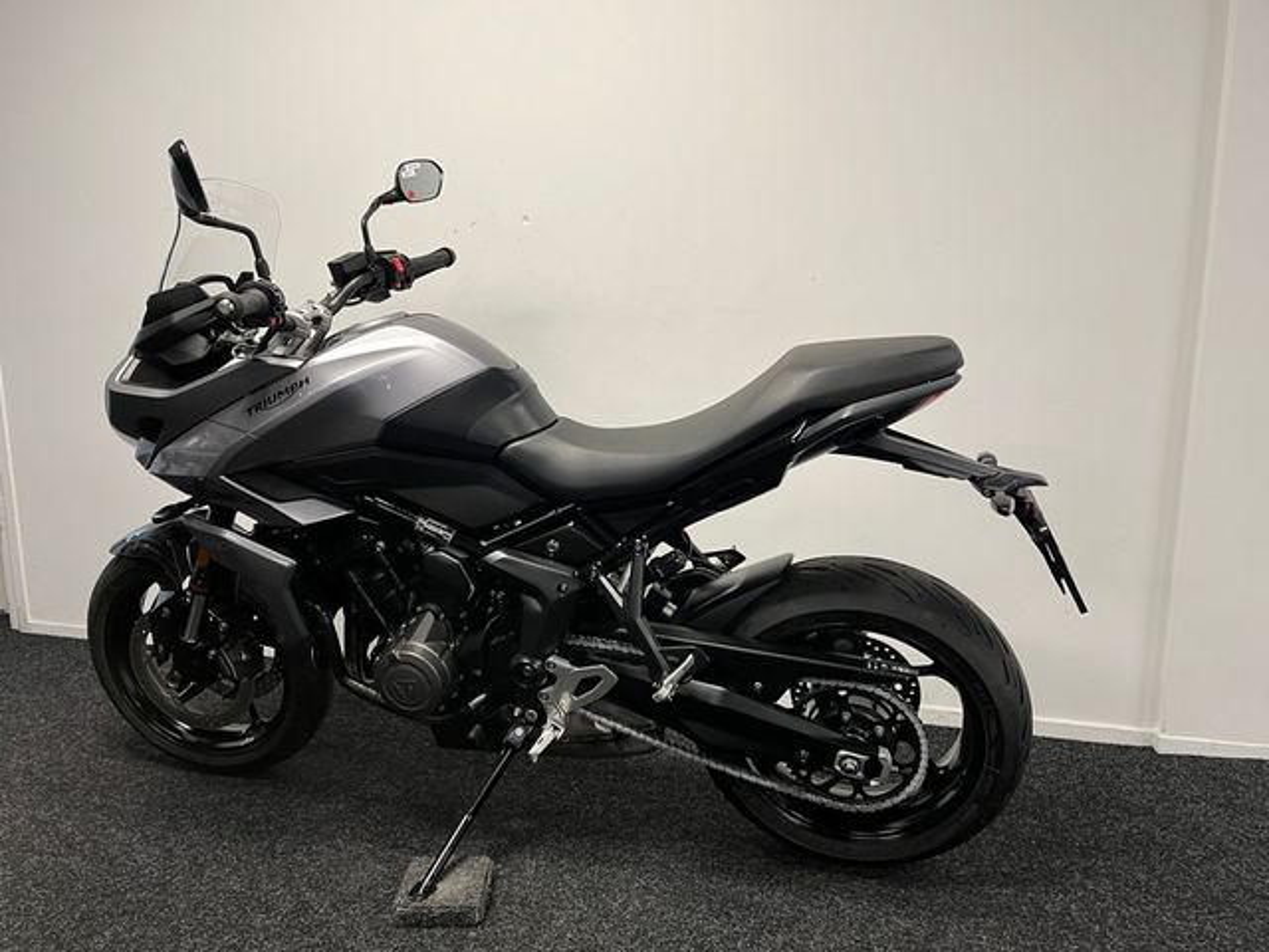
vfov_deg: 53.1
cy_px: 476
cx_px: 634
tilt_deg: -10.7
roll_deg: +0.2
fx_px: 953
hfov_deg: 67.3
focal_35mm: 26
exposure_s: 1/50
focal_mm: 5.1
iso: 80
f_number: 1.6
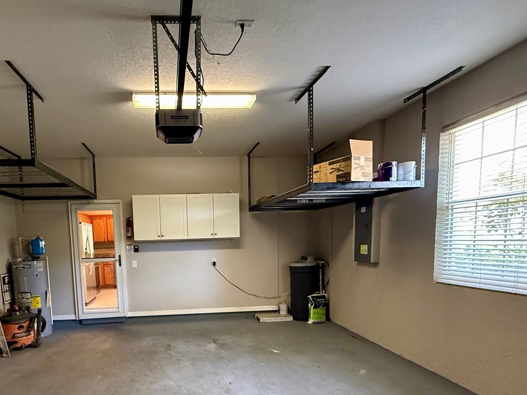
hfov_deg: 77.6
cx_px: 198
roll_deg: +2.6
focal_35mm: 21
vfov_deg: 61.5
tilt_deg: -4.3
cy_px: 272
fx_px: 320
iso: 800
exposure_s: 1/60
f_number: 2.2
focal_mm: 2.22
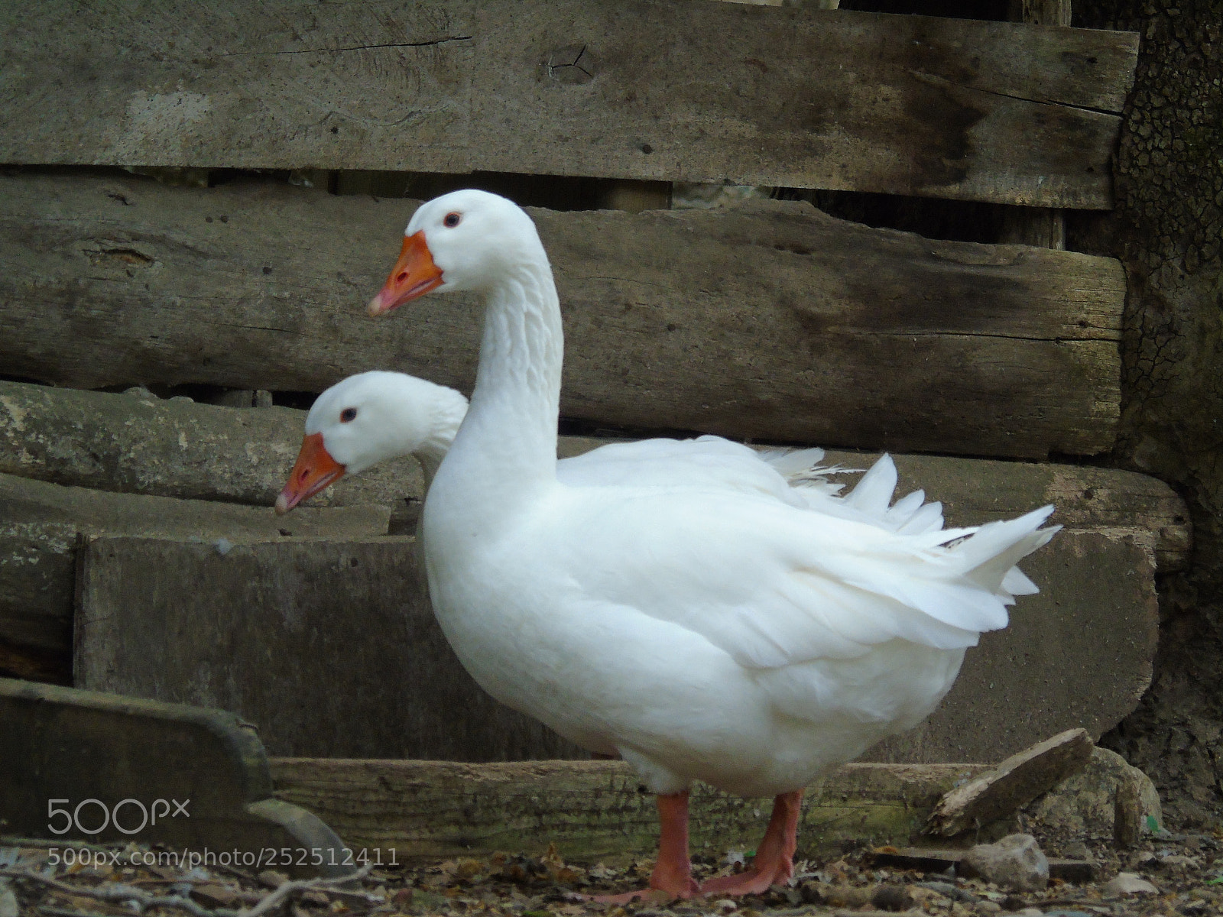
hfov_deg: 6.3
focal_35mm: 317
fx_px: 11200
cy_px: 458
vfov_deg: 4.7
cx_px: 612
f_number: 5.1
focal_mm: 57
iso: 250
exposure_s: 1/125
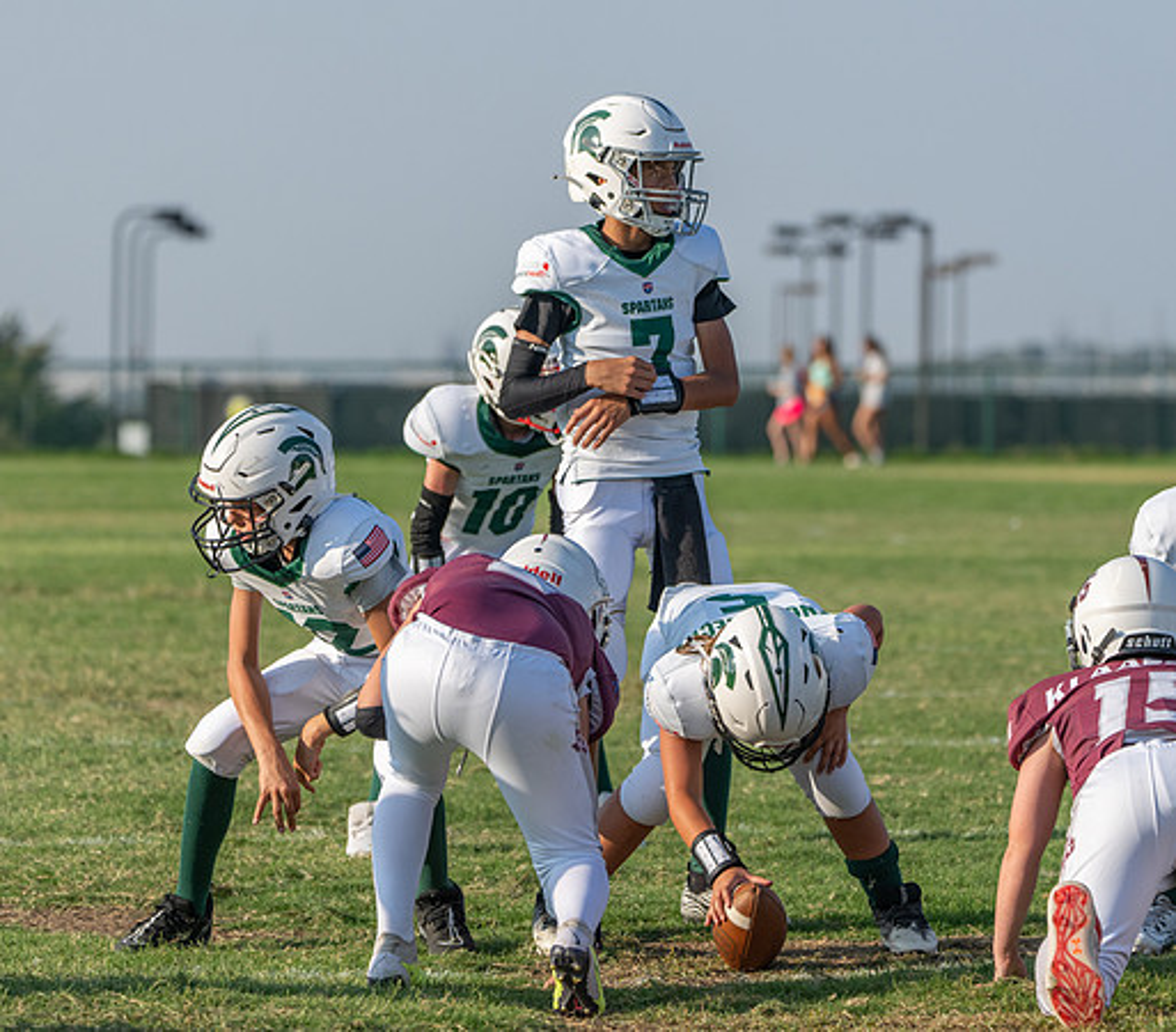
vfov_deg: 5.9
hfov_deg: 6.7
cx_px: 568
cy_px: 518
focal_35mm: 279
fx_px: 10081
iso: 250
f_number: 5.6
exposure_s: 1/1250
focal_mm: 229
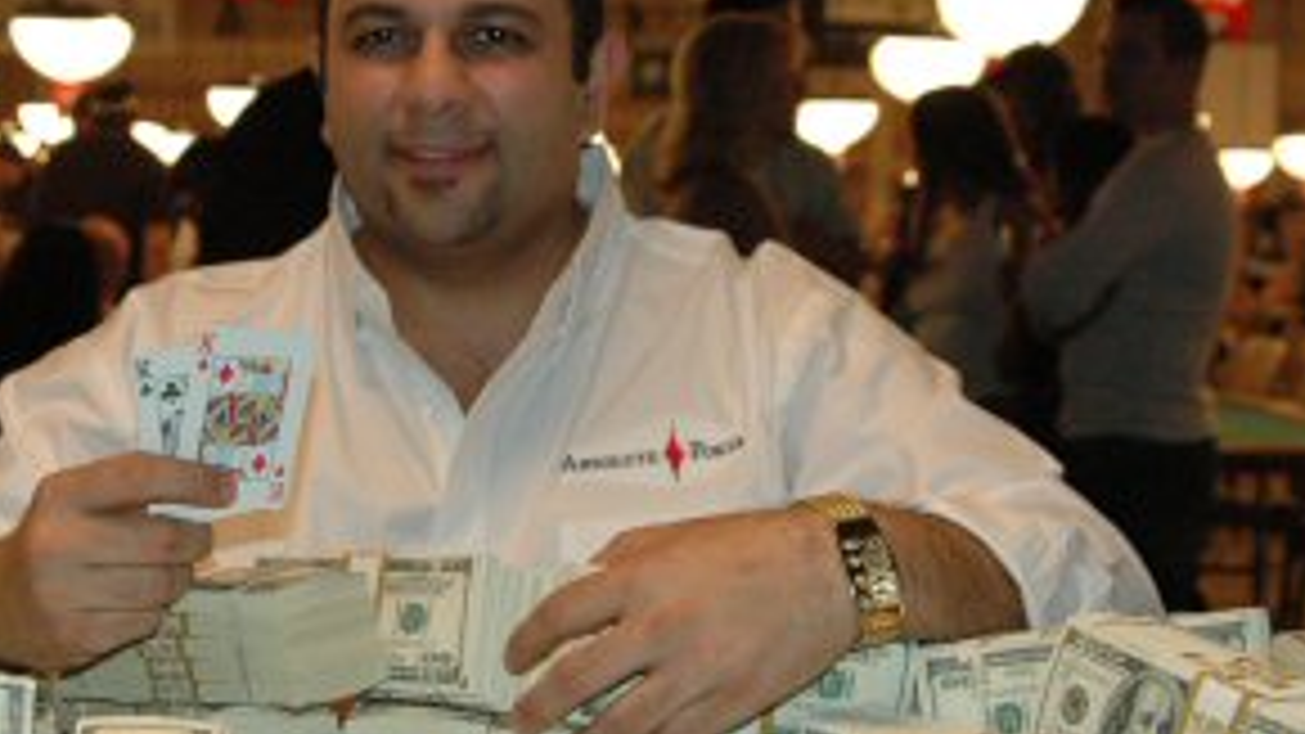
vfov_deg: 17.0
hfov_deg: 29.6
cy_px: 362
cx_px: 472
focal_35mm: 71
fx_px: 2456
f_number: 4.5
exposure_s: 1/160
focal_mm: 28
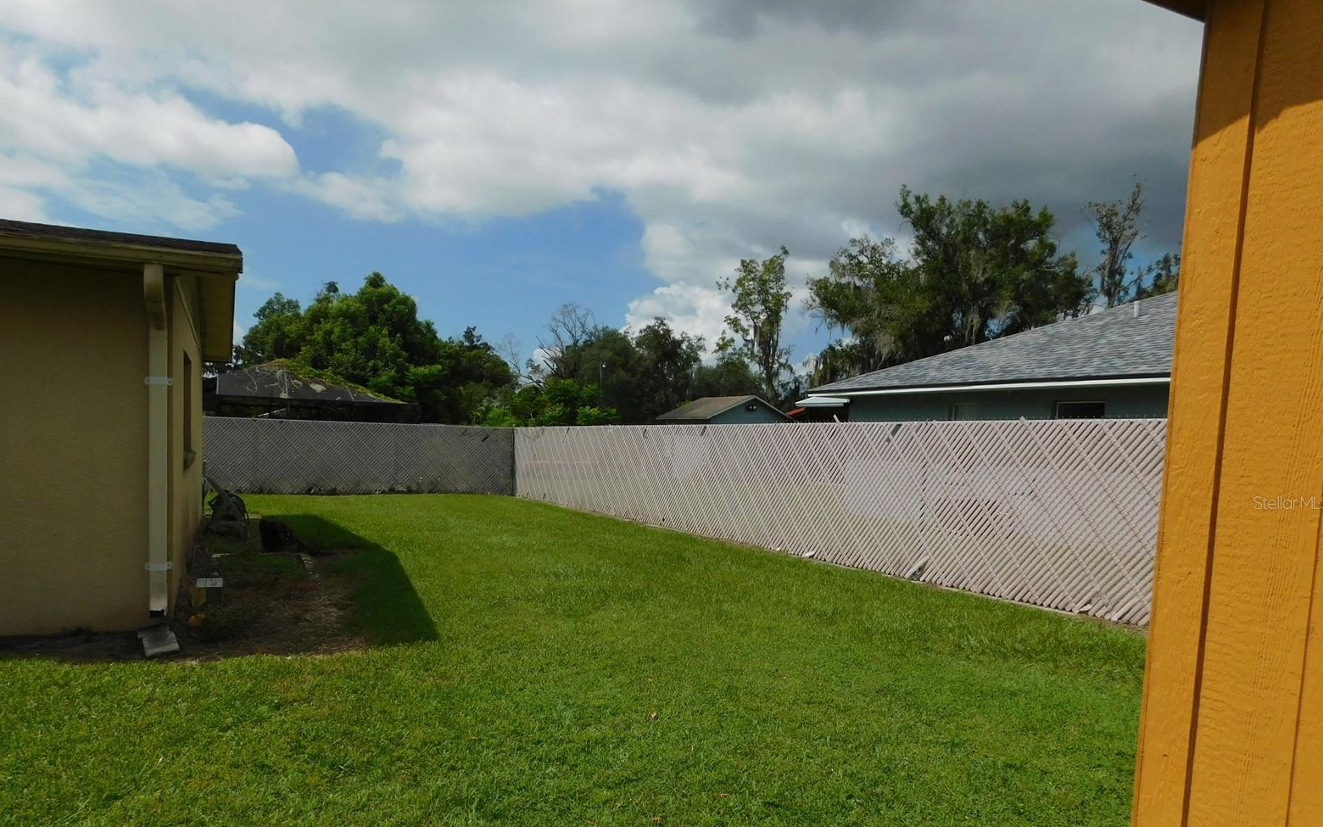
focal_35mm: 25
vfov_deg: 48.9
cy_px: 502
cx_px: 655
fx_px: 901
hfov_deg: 72.5
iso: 125
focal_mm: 4
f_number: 6
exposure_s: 1/1000
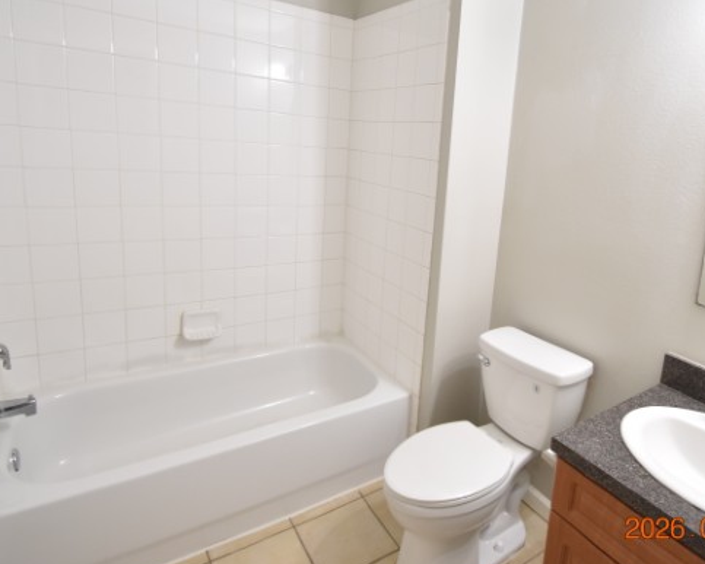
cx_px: 432
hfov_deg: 76.5
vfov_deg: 65.0
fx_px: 438
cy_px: 231
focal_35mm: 21
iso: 800
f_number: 3.5
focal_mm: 10
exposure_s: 1/45
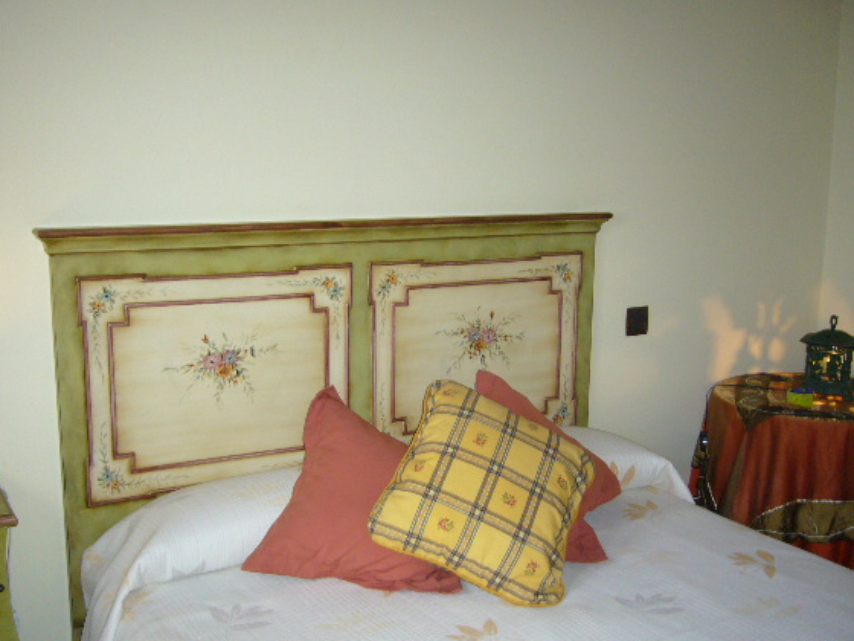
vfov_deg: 35.9
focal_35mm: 40
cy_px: 348
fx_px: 987
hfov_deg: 46.7
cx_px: 374
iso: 160
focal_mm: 5.8
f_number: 2.8
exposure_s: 1/30
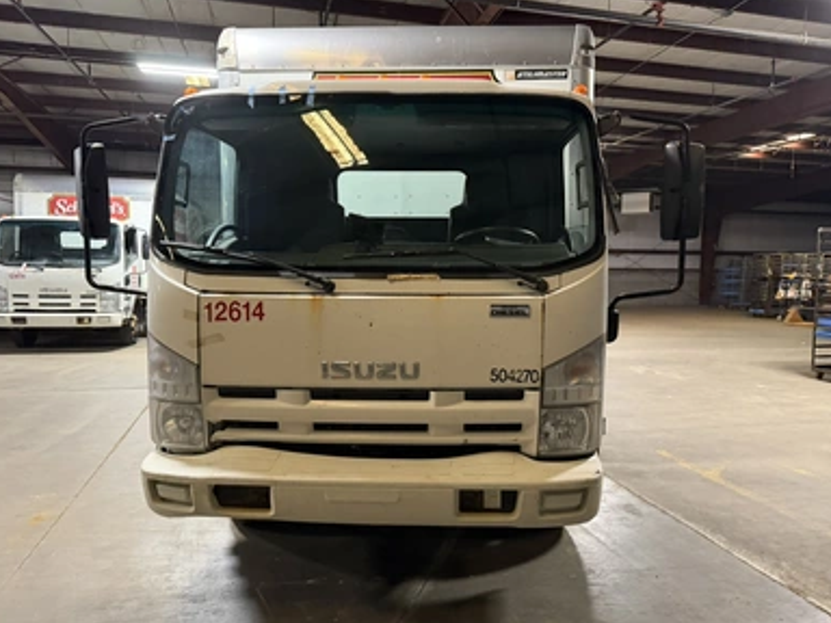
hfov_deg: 69.4
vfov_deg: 54.9
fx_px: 600
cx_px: 422
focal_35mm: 25
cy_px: 309
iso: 640
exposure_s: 1/40
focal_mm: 6.76
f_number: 1.78
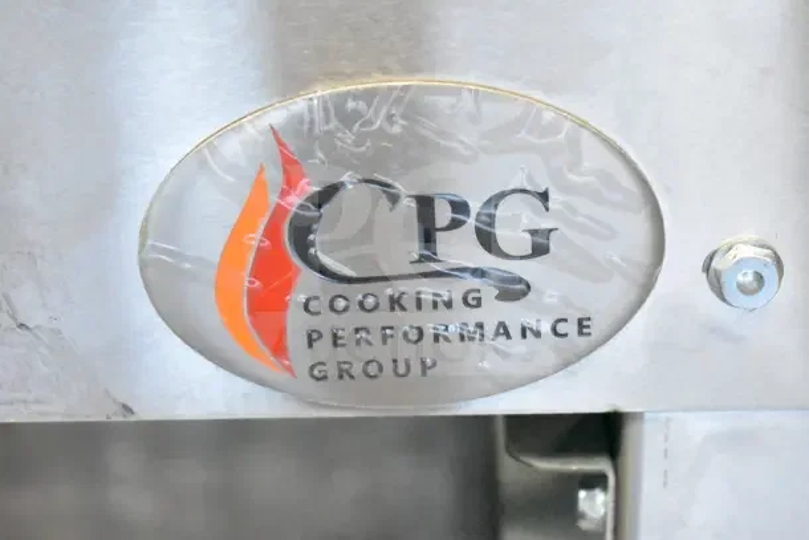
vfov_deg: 16.6
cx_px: 404
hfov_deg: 24.6
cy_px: 270
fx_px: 1854
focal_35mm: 82
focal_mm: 55
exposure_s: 1/100
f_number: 5.6
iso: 25600
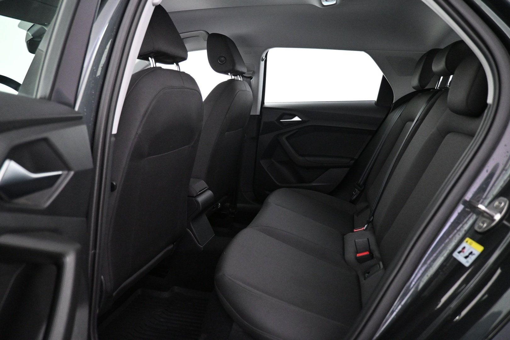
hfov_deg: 73.7
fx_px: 340
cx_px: 255
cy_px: 170
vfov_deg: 53.1
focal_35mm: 24
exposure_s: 1/50
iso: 4000
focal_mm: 16
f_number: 3.5
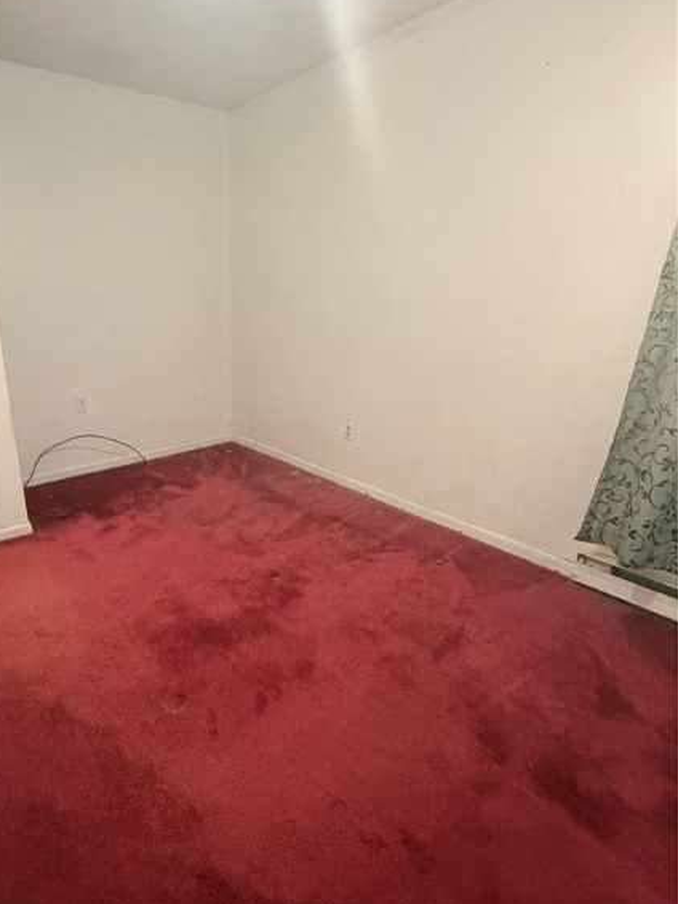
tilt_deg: -19.2
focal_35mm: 19
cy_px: 465
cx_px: 219
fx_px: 497
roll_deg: +0.4
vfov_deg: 84.7
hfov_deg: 66.6
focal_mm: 2.22
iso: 800
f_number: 2.2
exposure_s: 1/60
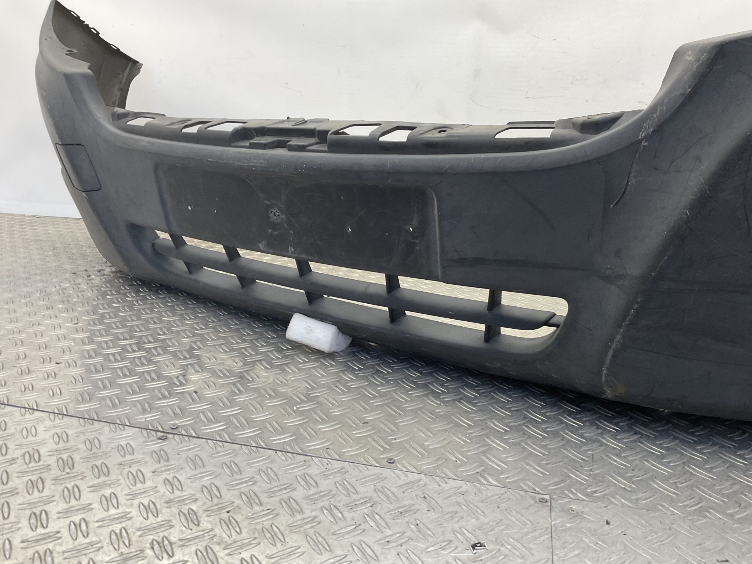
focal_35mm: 29
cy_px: 282
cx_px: 376
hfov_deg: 61.7
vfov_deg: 48.2
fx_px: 630
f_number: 1.8
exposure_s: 1/120
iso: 50
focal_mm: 3
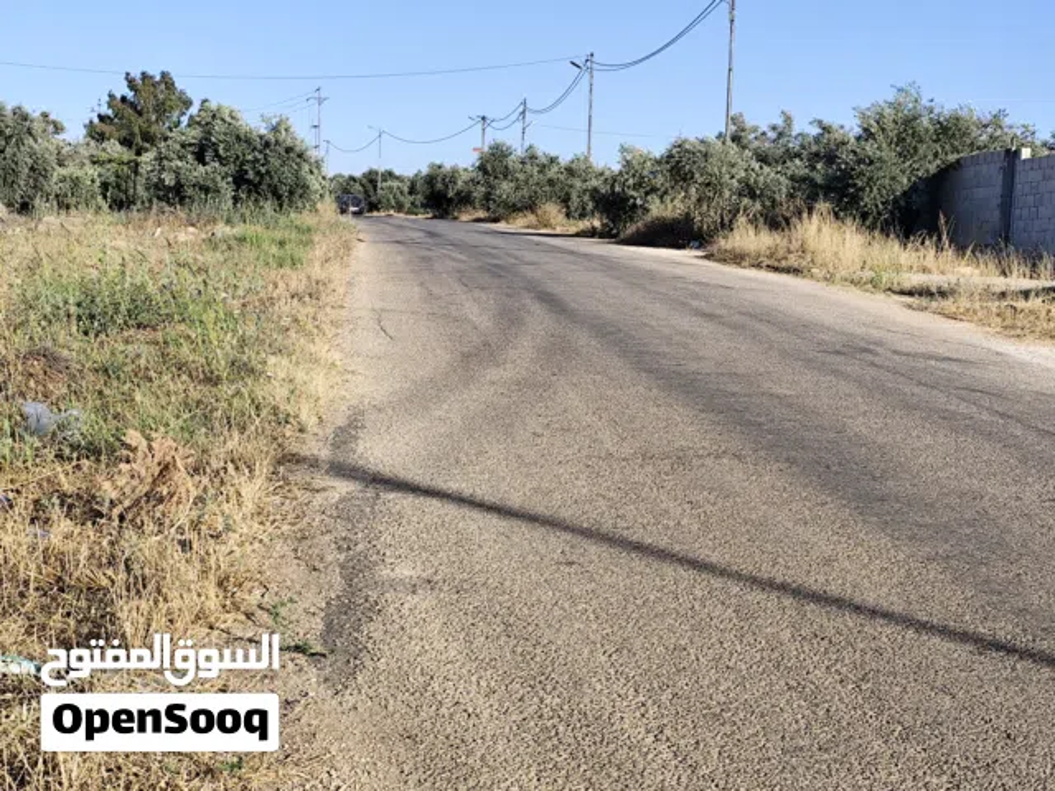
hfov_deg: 29.0
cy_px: 396
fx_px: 2042
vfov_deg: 21.9
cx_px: 528
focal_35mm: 67
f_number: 1.65
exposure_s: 1/649
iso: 50
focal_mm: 6.14
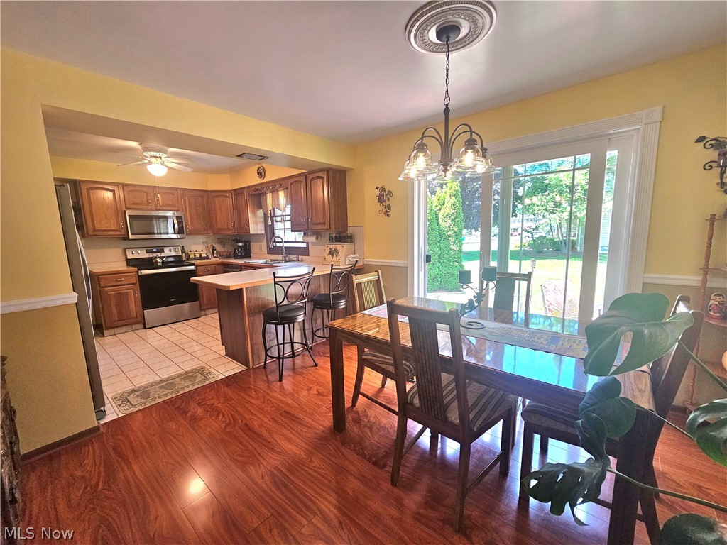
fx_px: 273
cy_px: 272
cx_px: 364
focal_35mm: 13
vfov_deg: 89.9
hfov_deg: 106.2
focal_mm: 2.2
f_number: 2.2
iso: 160
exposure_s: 1/60.2
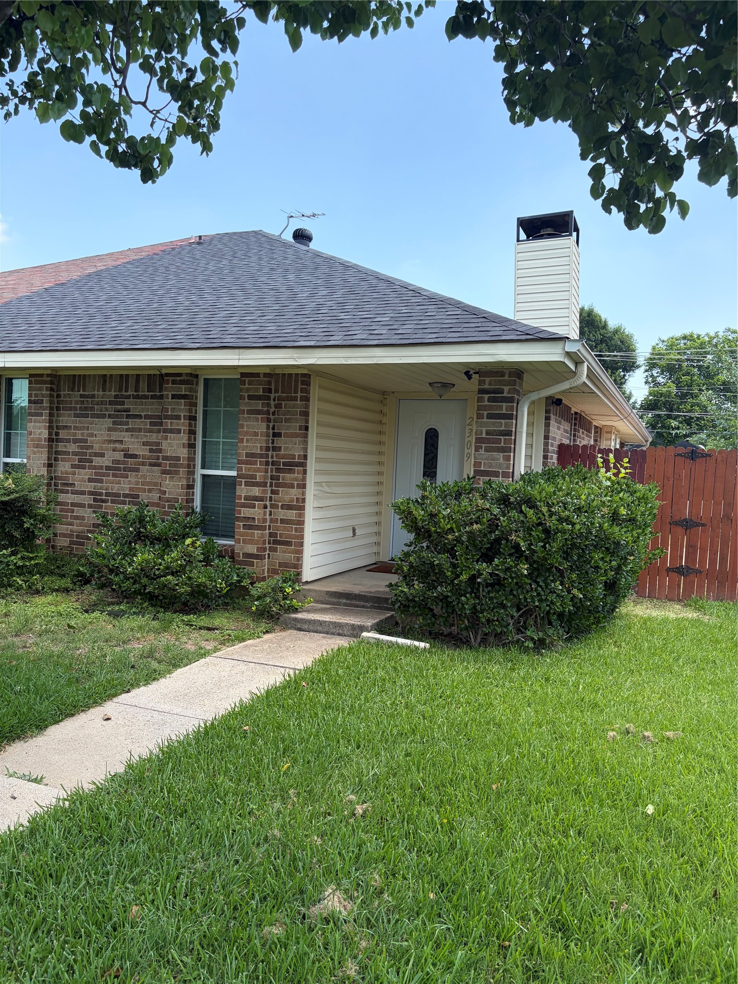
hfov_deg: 53.1
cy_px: 492
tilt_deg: -1.6
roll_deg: -3.7
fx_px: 739
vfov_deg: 67.3
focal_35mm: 26
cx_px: 369
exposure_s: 1/1337
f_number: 1.6
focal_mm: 5.96
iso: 64
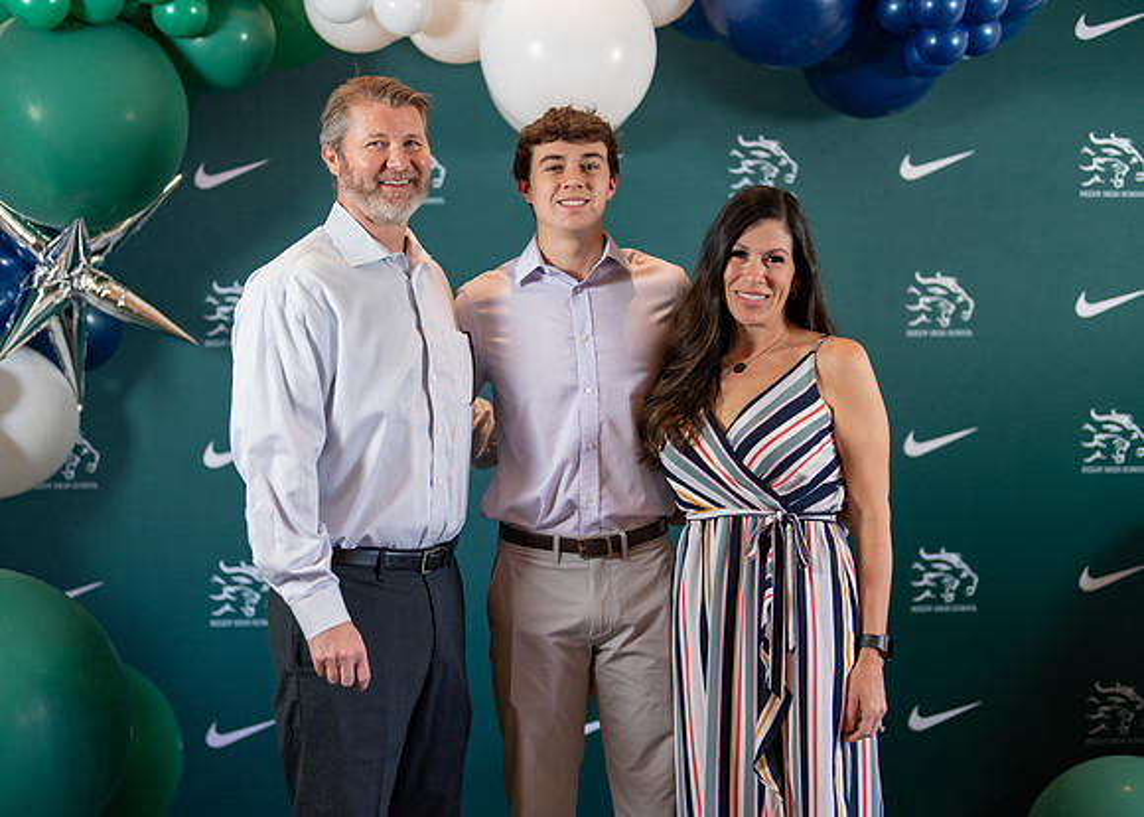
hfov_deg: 35.8
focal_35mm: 55
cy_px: 406
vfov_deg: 25.9
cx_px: 571
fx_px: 1772
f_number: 1.2
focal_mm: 50
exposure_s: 1/400
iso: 500
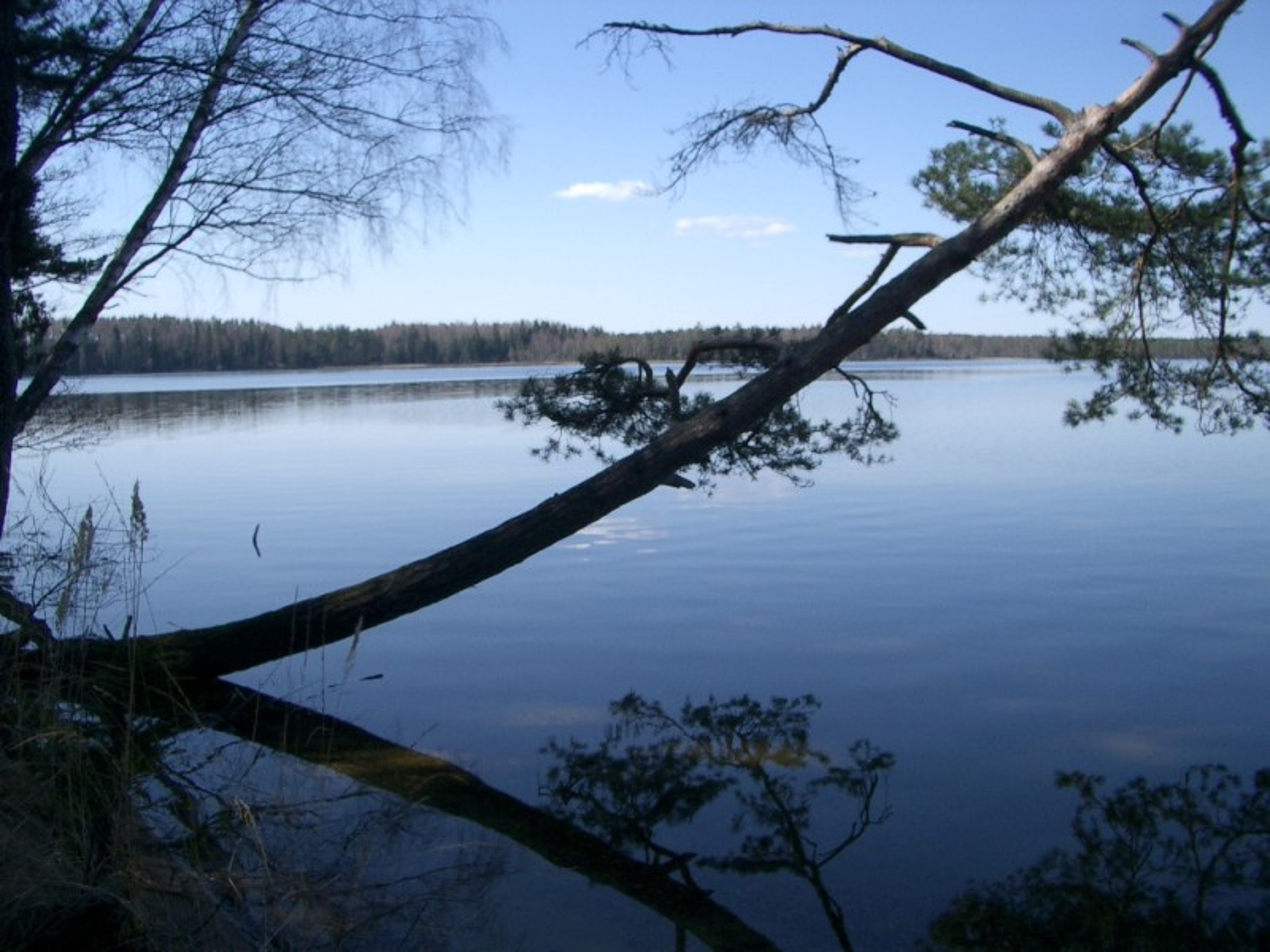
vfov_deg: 40.7
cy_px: 476
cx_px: 635
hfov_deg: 52.6
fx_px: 1284
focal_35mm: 35
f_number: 4.3
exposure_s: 1/400
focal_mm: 5.8
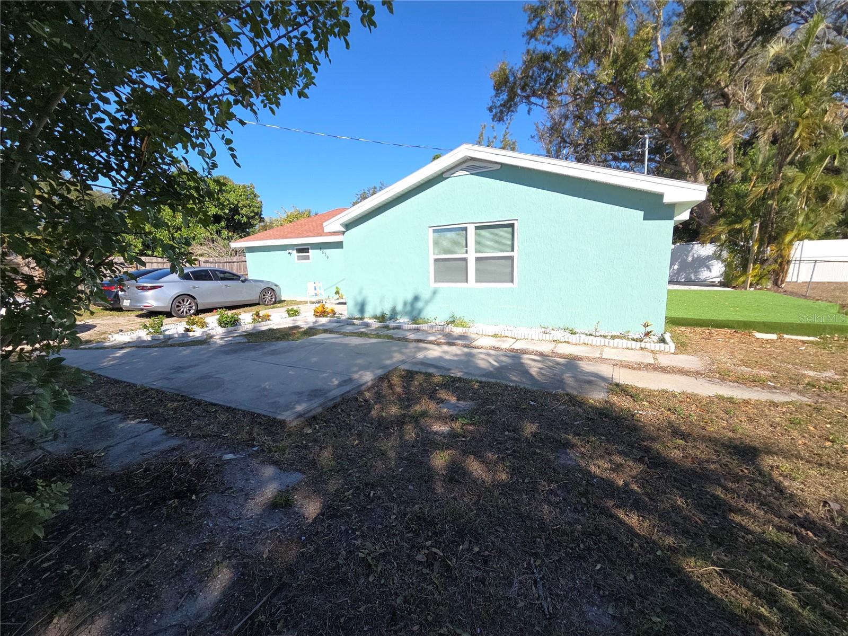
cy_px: 318
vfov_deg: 89.9
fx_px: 318
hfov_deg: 106.2
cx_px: 424
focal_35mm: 13
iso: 50
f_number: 2.2
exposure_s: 1/1252
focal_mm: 2.2
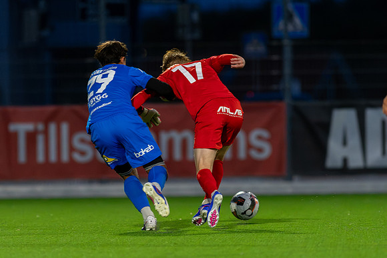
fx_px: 5234
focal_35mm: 487
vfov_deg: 2.8
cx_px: 194
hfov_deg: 4.2
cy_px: 129
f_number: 3.2
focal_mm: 300
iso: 8000
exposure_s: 1/800
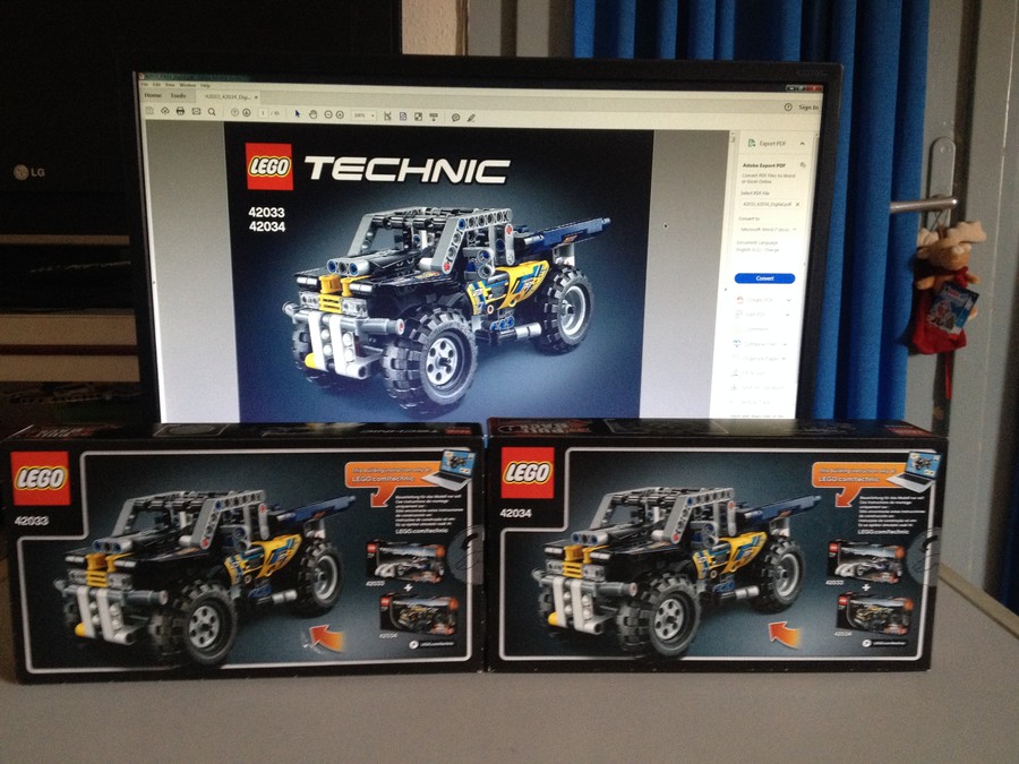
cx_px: 510
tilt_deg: -7.3
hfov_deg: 52.6
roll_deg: -1.1
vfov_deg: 40.7
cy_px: 382
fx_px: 1030
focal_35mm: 35
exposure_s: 1/20
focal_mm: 4.28
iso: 250
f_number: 2.4
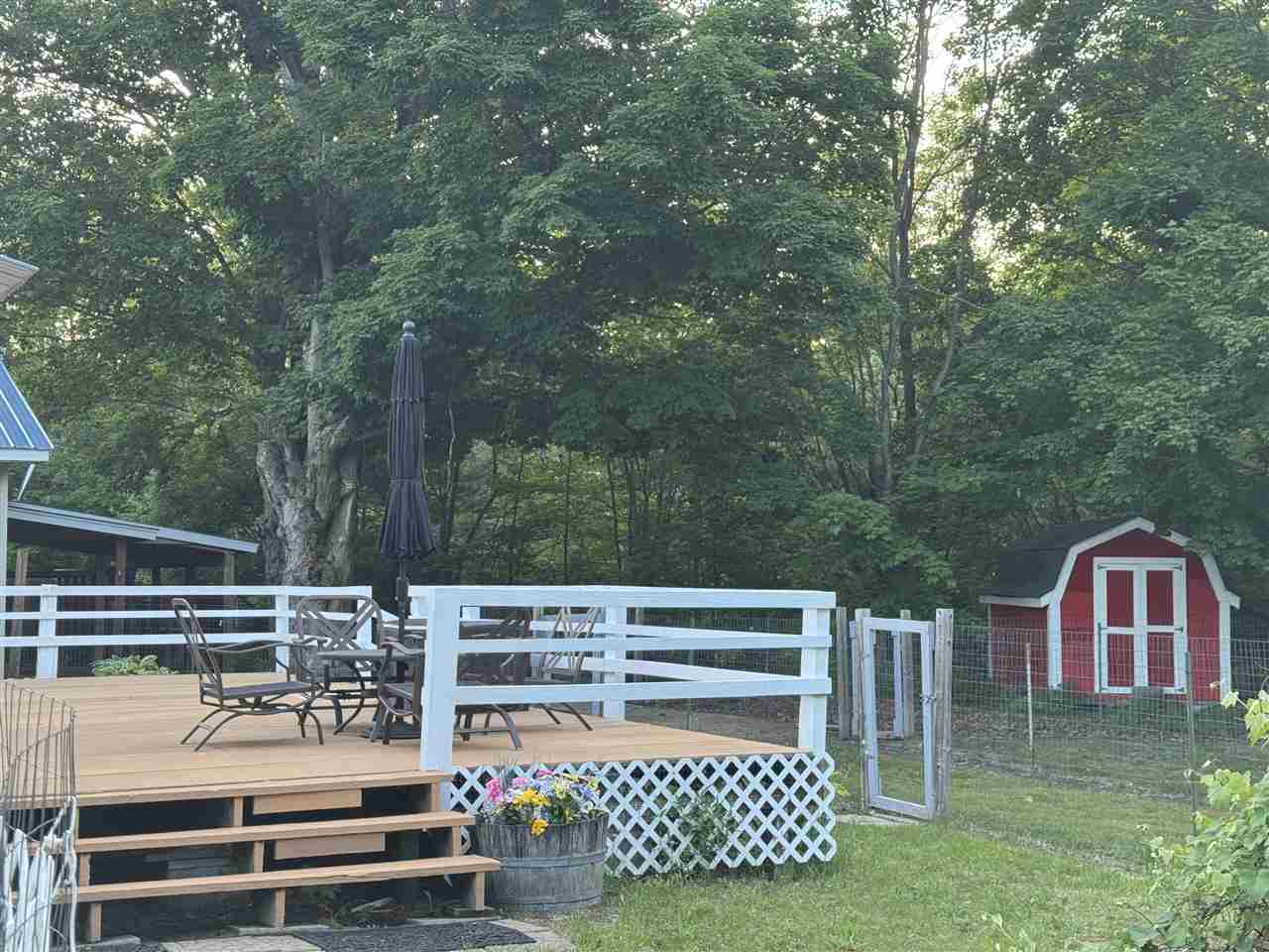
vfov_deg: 30.3
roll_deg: -0.1
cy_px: 476
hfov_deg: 39.7
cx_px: 634
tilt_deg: +3.0
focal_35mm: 48
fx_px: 1760
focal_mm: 6.76
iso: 80
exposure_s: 1/121
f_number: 1.78
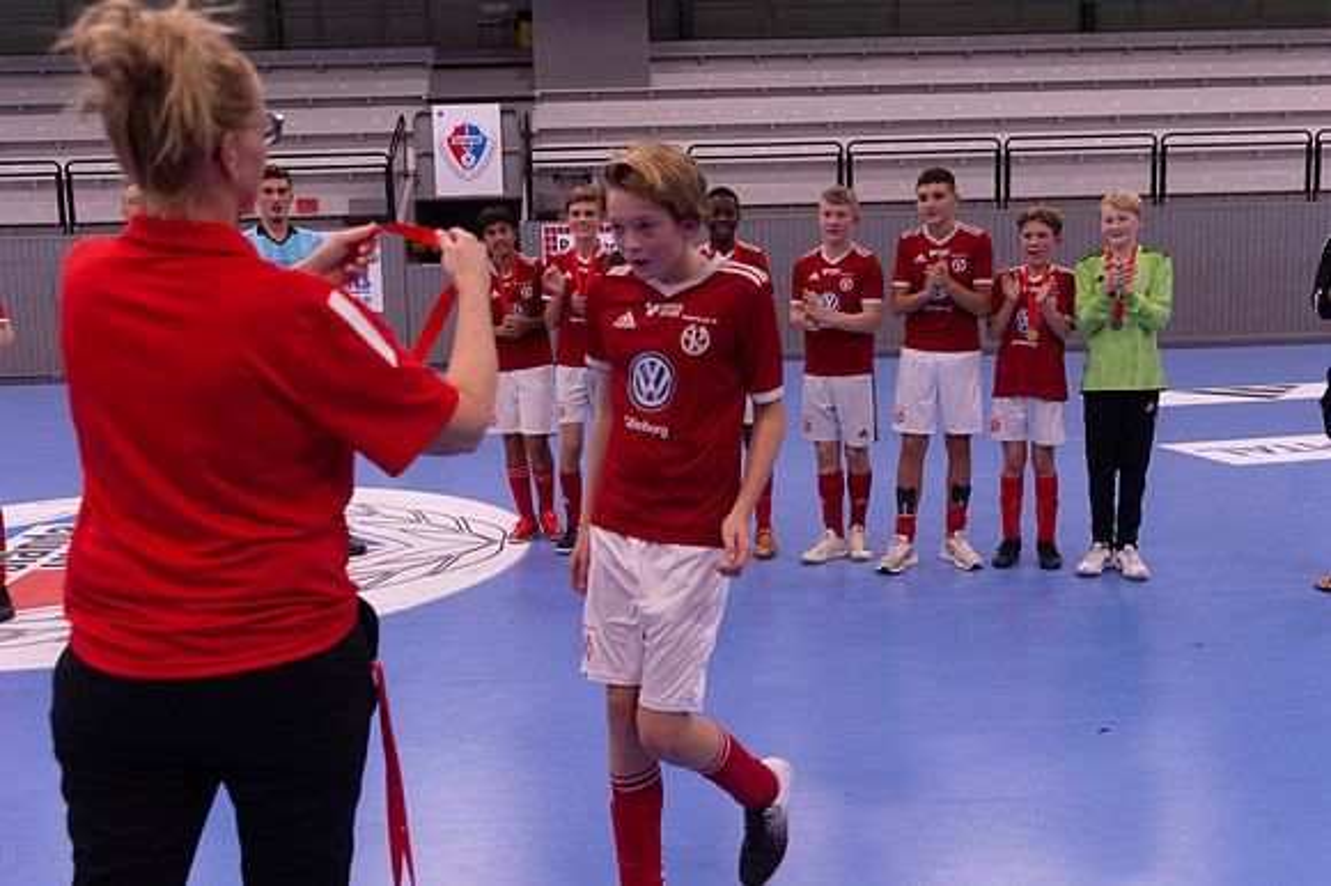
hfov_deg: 50.7
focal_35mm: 38
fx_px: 1404
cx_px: 666
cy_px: 443
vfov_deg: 35.0
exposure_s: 1/200
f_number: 3.5
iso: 1800
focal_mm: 38
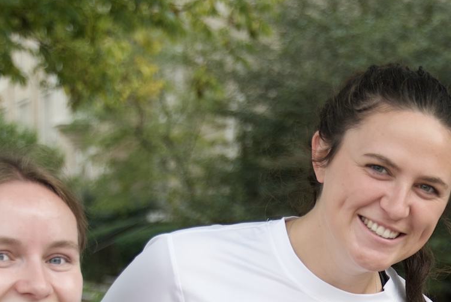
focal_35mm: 148
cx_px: 545
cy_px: 510
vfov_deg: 9.0
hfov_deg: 13.5
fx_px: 1855
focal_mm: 37
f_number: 2.8
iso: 100
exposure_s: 1/400
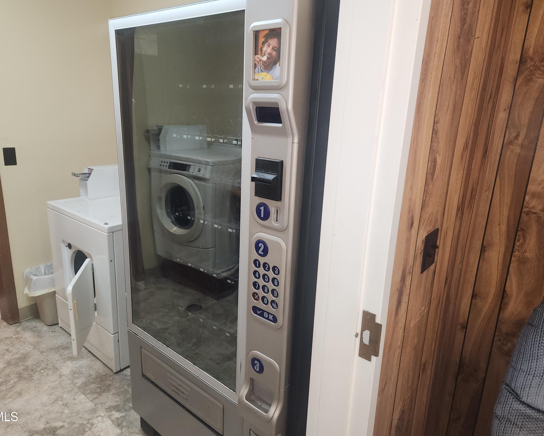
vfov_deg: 58.8
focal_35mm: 24
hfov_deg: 70.3
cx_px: 265
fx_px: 386
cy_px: 218
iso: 100
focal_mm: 5.4
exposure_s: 1/40
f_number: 1.8
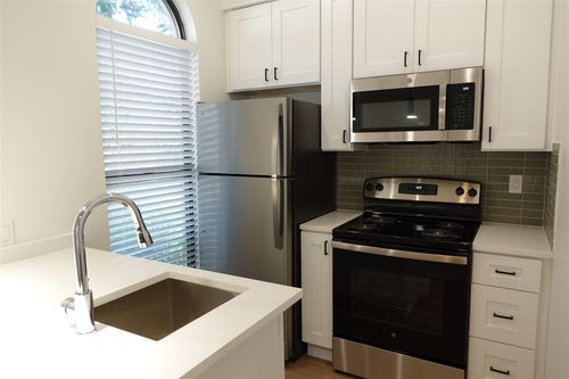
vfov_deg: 53.1
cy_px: 190
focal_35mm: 24
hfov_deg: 73.8
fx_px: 379
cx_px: 284
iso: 125
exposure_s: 1/30
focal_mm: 9.4
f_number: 2.8
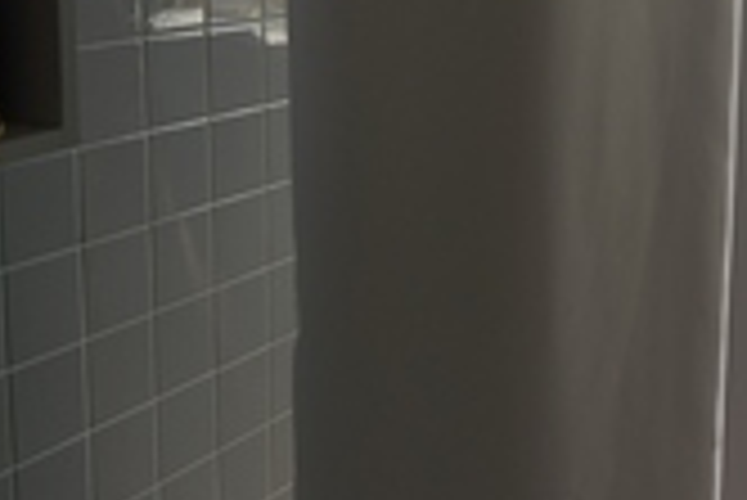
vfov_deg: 20.9
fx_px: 1350
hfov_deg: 28.4
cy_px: 173
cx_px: 801
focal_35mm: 65
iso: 200
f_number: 4
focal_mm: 18
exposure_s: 1/80
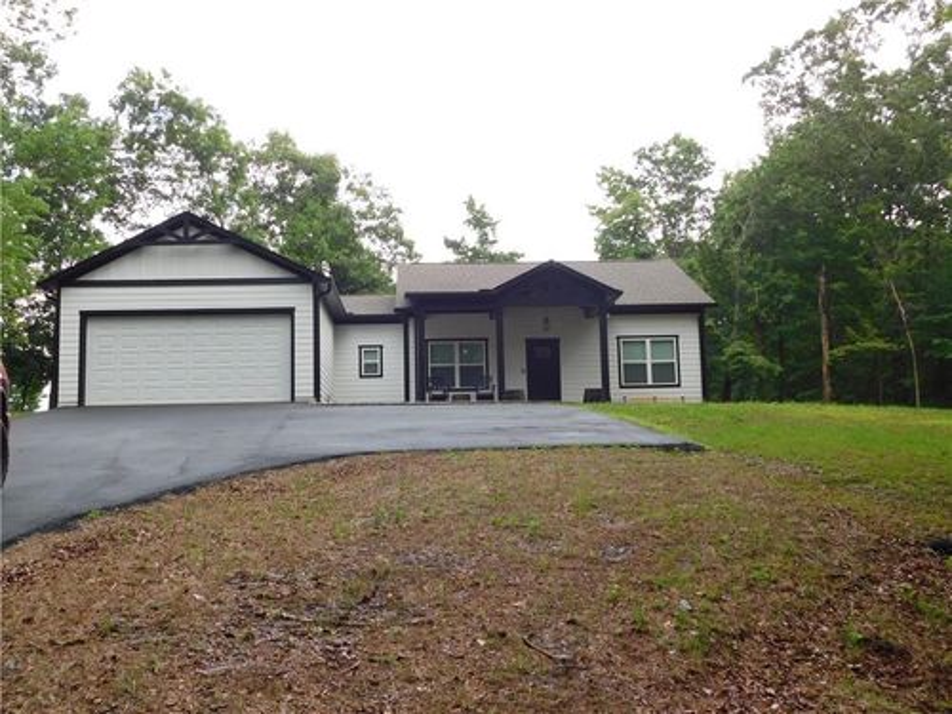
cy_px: 357
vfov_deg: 39.7
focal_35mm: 36
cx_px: 476
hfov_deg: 51.4
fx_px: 990
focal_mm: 6.3
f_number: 3.5
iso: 125
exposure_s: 1/250
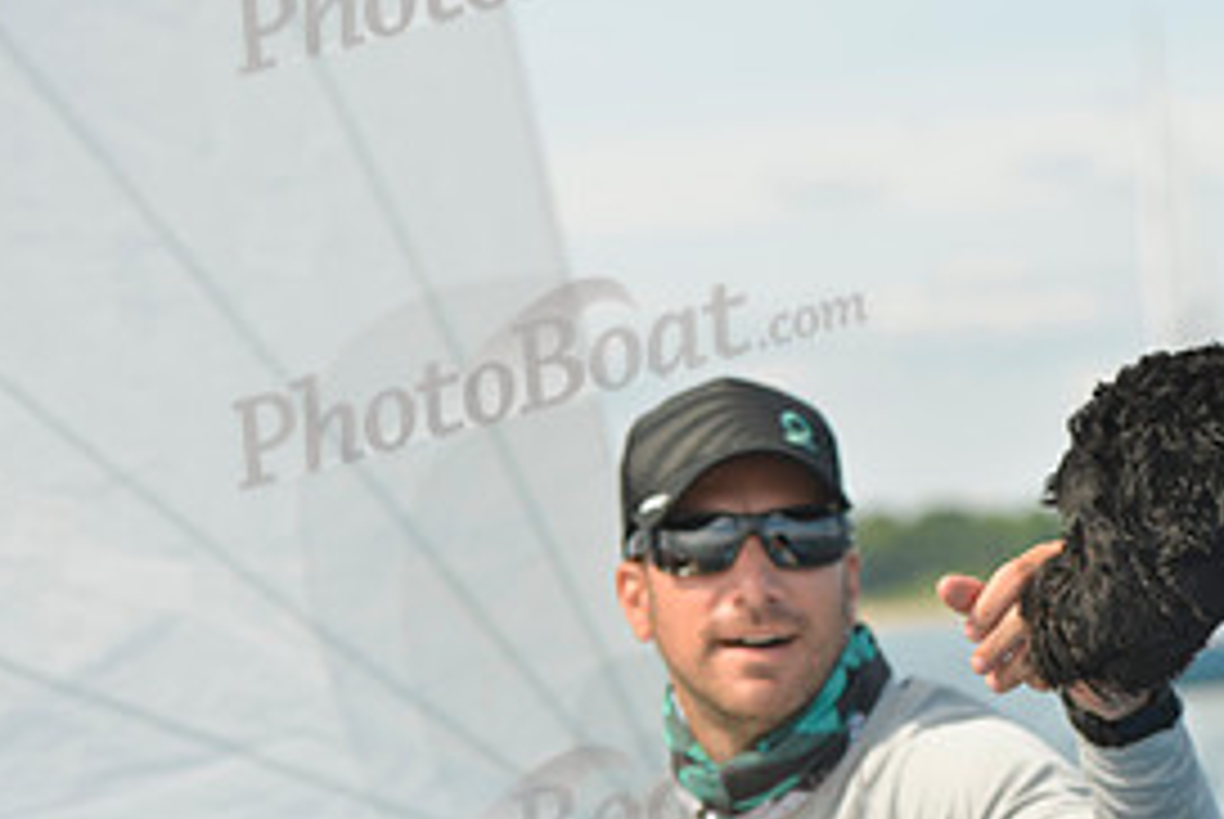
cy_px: 542
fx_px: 5071
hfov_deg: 13.6
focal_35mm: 149
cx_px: 1102
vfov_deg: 9.2
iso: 200
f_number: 4.5
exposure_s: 1/1250
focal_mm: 70
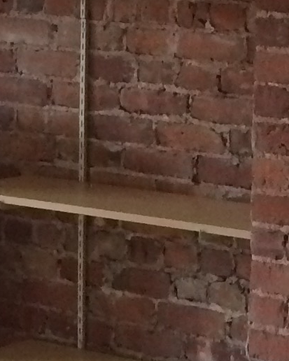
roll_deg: -0.2
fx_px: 1913
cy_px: -34
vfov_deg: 10.6
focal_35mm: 179
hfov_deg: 8.5
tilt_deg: -3.1
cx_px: 428
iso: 250
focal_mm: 4.15
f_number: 2.2
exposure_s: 1/17
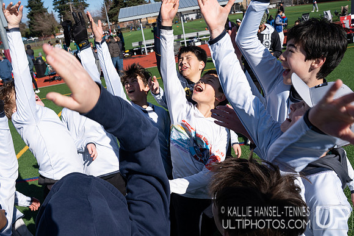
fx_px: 304
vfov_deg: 42.4
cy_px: 126
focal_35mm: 31
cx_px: 177
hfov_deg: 60.4
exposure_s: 1/640
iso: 160
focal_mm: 24
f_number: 7.1
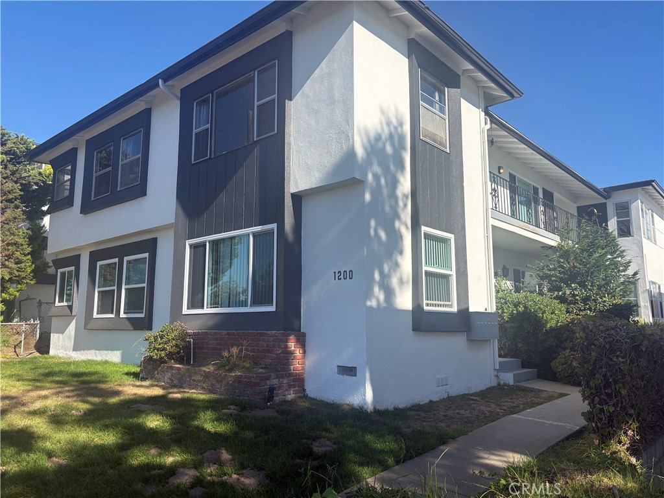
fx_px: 499
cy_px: 249
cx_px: 332
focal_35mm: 26
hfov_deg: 67.3
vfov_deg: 53.1
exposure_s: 1/2451
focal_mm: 5.96
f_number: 1.6
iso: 50
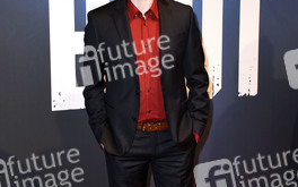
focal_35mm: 88
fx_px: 715
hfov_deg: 23.6
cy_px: 119
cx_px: 149
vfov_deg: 14.8
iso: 800
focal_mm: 38
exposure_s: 1/160
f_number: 6.3
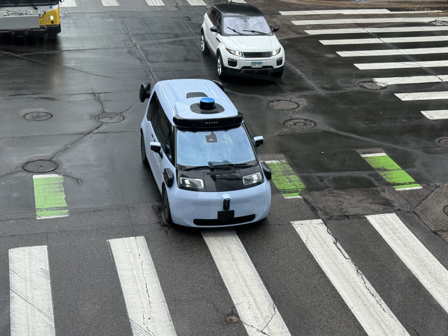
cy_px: 204
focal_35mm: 66
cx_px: 254
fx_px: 854
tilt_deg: -24.7
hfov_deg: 29.4
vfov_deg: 22.2
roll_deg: -1.7
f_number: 1.78
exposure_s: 1/558
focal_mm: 6.76
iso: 64
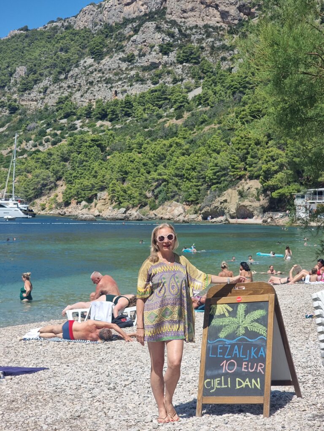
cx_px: 162
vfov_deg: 27.0
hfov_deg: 20.4
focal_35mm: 72
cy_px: 216
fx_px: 899
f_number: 2.4
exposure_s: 1/1848
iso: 50
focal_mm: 9
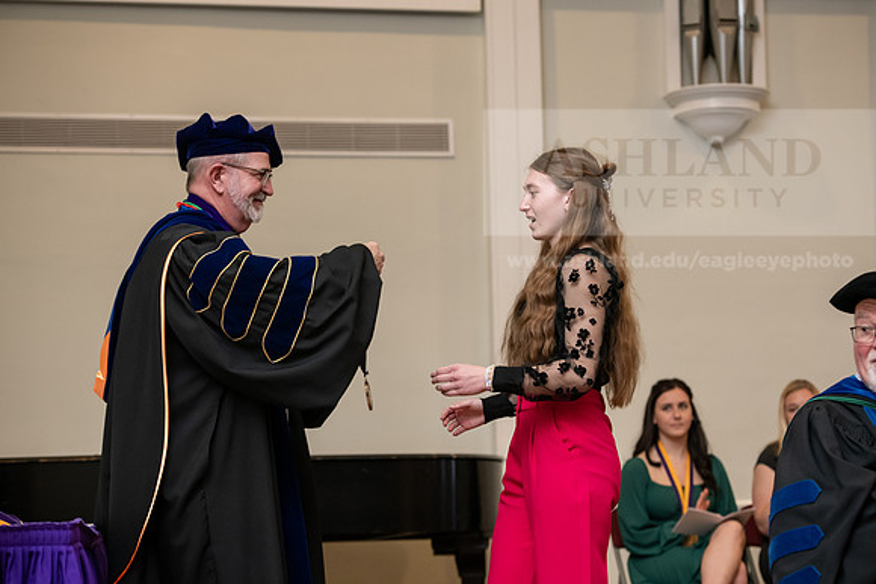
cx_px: 438
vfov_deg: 14.4
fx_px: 2312
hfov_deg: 21.5
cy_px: 292
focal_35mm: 95
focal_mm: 95
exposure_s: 1/200
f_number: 4
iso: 2000
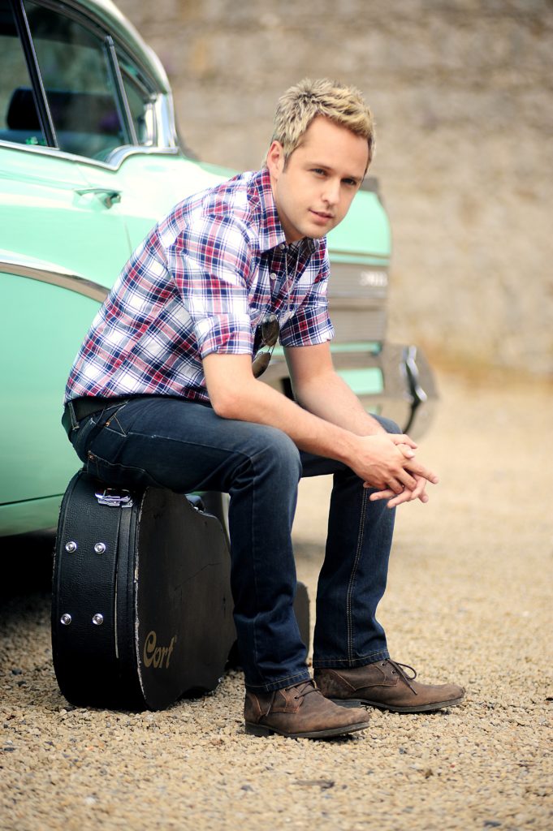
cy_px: 416
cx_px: 276
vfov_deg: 12.1
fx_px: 3923
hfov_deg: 8.1
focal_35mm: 170
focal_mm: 170
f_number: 3.5
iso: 200
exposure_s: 1/640
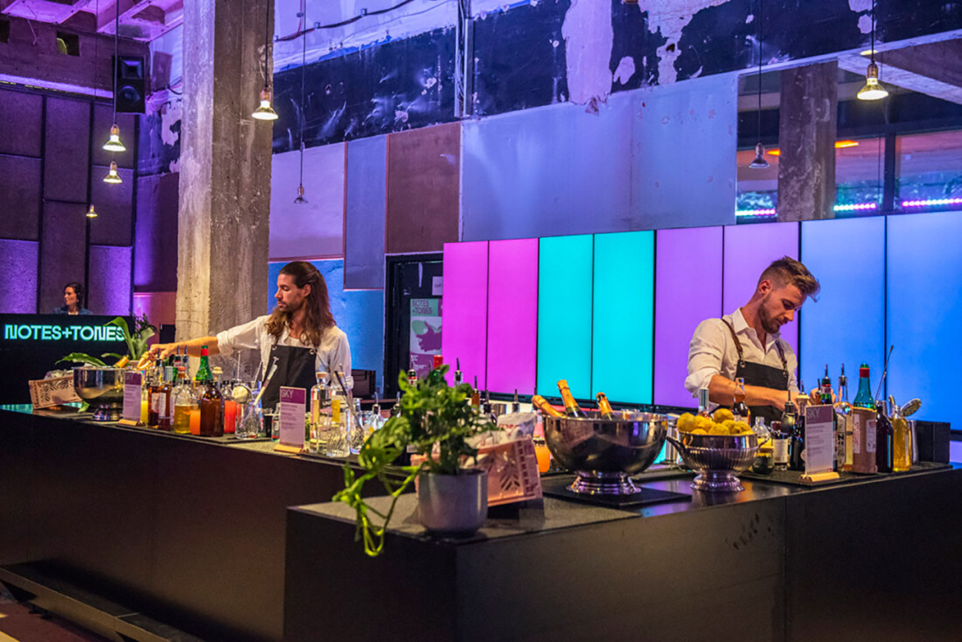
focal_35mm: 38
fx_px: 1016
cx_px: 481
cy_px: 321
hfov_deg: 50.7
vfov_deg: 35.1
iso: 1600
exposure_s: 1/100
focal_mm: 38
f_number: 2.8
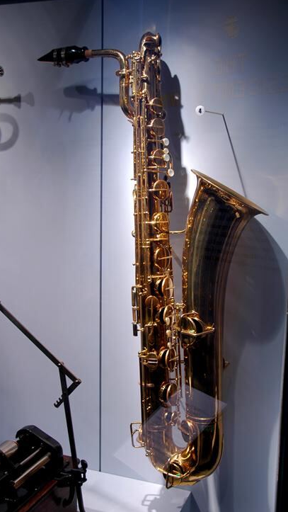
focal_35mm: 40
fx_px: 543
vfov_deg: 50.5
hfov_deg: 29.7
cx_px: 164
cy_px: 265
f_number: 3.8
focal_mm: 24
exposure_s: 1/10
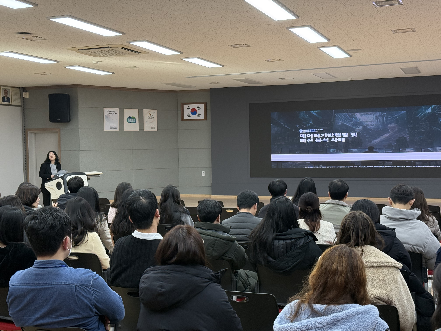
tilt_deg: -2.4
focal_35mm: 48
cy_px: 166
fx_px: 612
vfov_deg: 30.3
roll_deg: +0.7
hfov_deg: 39.7
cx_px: 220
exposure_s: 1/120
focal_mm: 6.76
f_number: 1.78
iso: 250
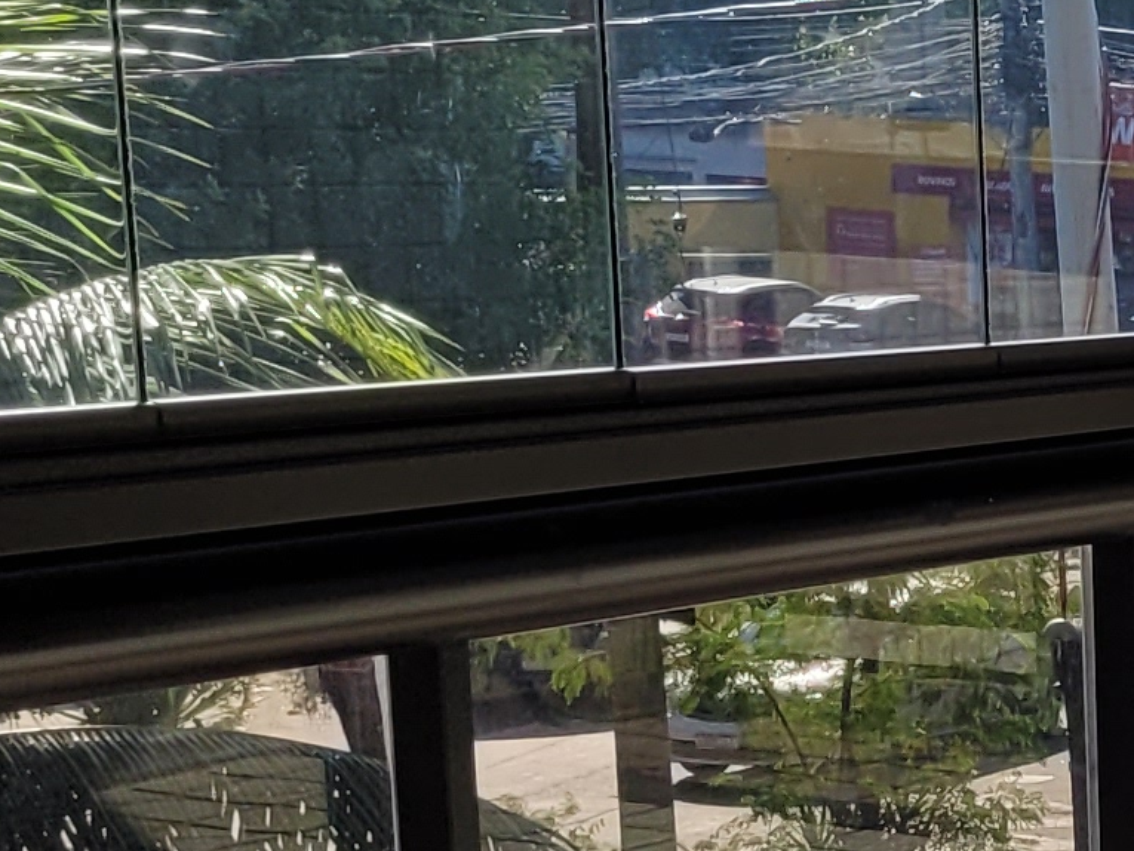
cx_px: 2344
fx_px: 4489
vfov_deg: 10.6
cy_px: 1159
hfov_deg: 12.5
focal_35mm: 137
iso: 40
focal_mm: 5.4
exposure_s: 1/1864
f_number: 1.8
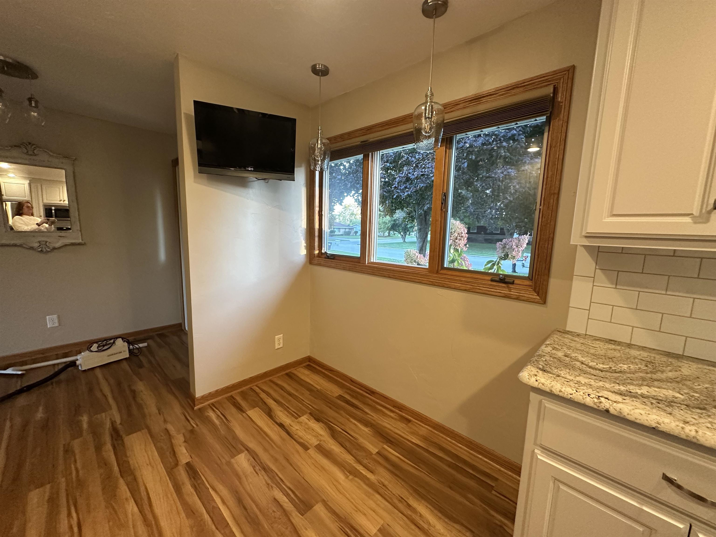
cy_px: 268
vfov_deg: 85.7
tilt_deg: -6.9
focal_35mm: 14
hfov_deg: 102.1
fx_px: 290
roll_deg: -1.2
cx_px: 358
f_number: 2.2
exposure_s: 1/60
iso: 320
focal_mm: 2.22
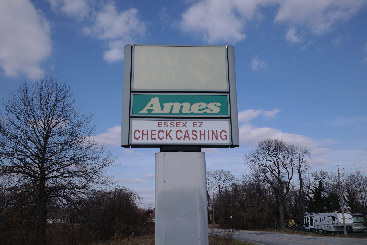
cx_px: 184
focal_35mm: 30
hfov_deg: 61.9
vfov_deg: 43.6
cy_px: 122
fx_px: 306
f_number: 7.1
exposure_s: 1/400
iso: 100
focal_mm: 20
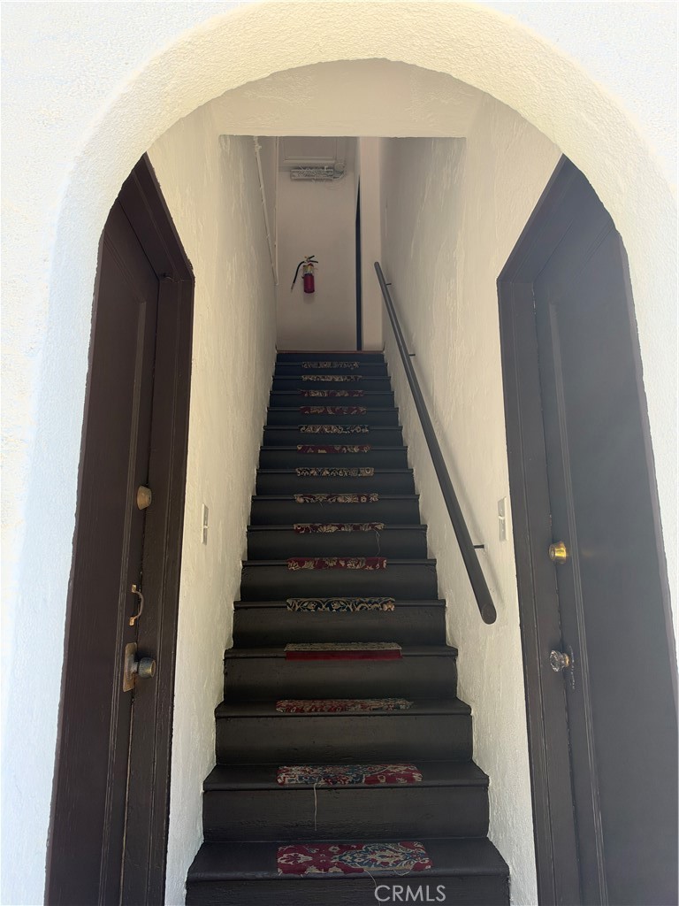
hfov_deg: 56.8
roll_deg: +0.0
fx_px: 628
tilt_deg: +13.4
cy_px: 453
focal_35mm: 24
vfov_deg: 71.6
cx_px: 340
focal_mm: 6.93
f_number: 1.8
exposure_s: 1/135
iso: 64
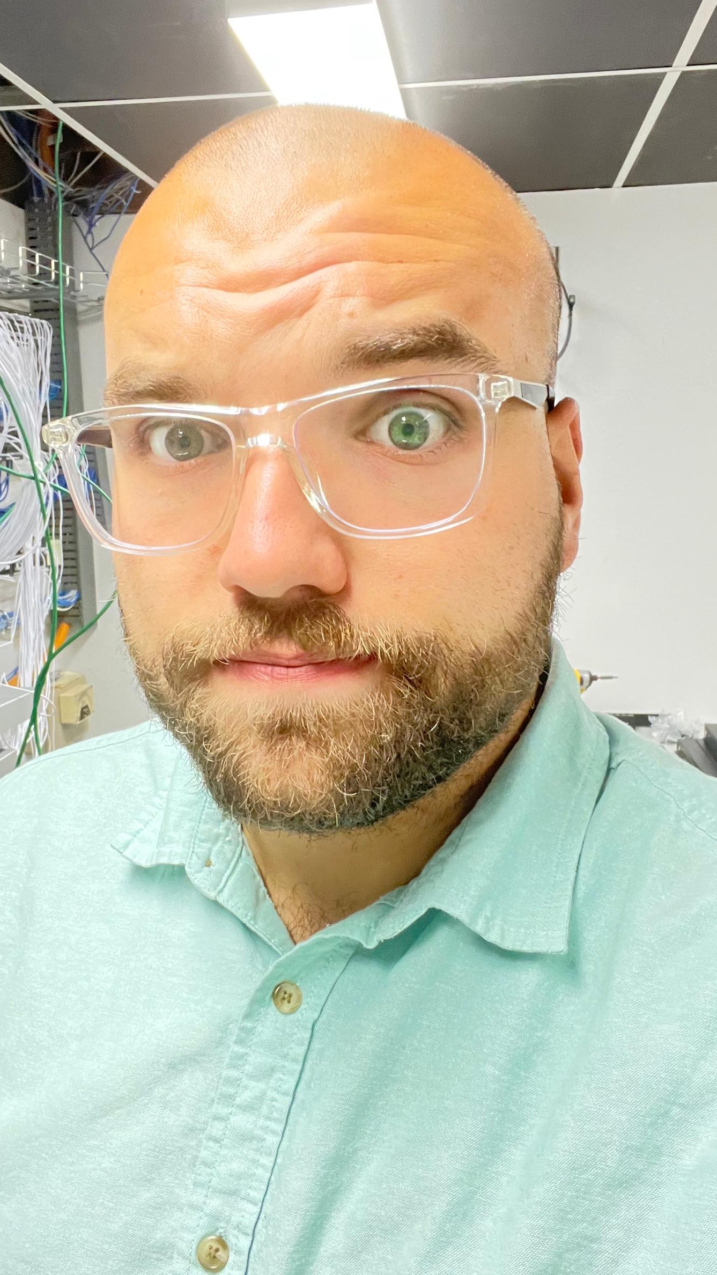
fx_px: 1115
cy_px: 640
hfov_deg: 35.6
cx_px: 312
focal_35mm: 33
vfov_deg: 59.5
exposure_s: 1/30
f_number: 2.2
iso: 500
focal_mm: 2.71
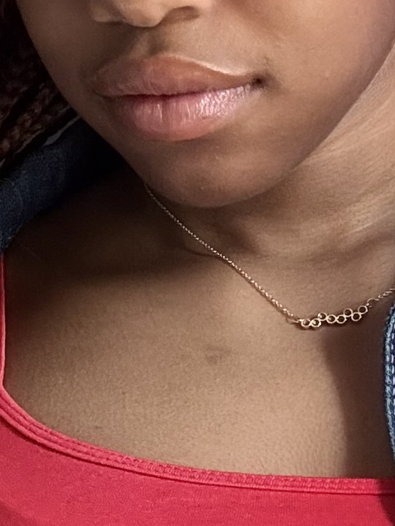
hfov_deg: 13.2
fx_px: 1704
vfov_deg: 17.6
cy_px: 273
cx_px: 208
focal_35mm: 112
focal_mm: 2.69
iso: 400
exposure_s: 1/30
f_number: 1.9
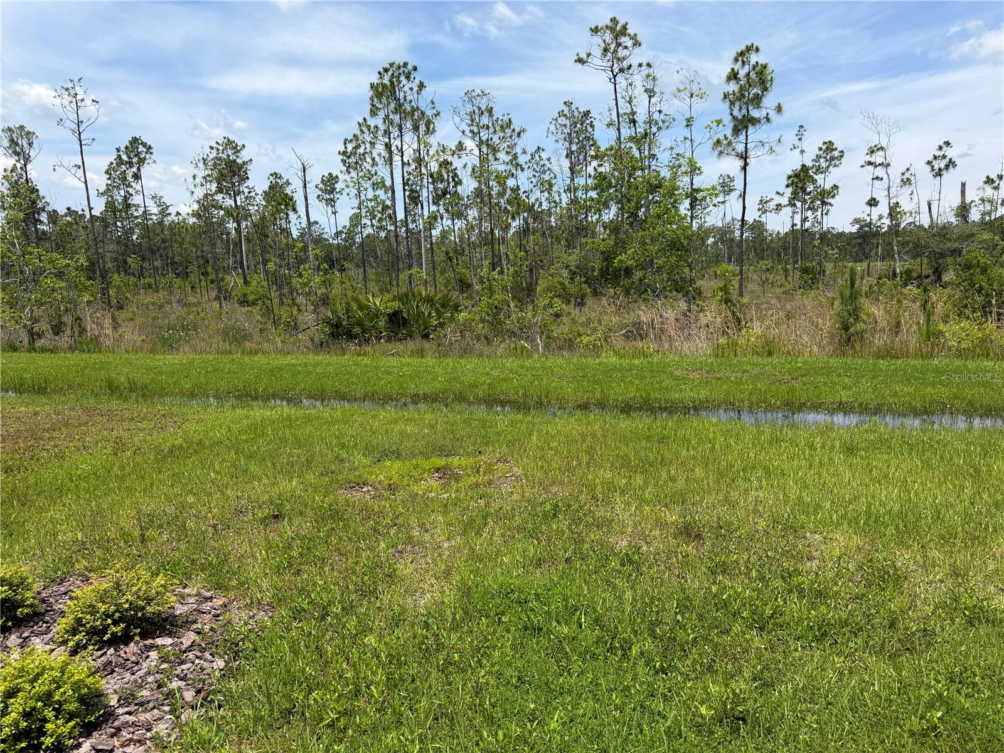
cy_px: 376
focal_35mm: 24
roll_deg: +2.0
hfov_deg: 71.6
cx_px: 502
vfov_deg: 56.8
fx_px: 696
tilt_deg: -8.4
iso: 80
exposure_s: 1/4673
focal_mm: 6.76
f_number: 1.78
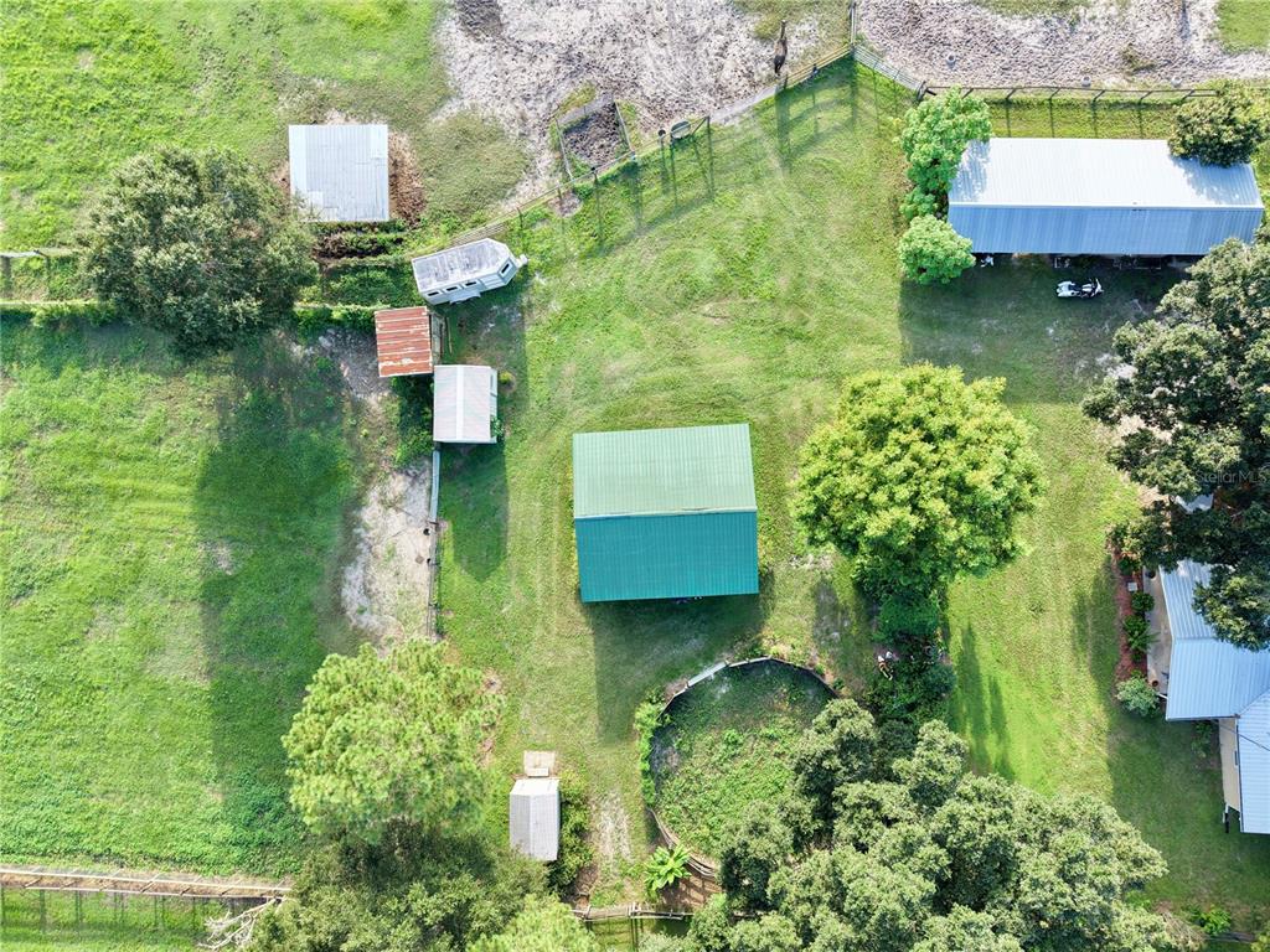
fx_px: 881
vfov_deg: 56.8
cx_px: 635
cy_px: 476
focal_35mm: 24
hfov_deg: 71.6
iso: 130
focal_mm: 8.67
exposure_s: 1/240
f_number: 1.8
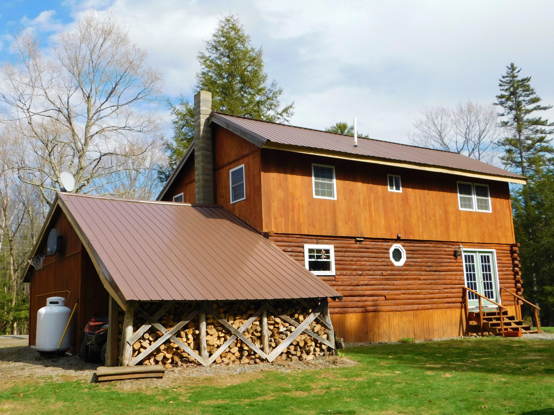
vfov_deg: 39.7
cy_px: 208
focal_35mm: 36
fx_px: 576
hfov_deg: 51.4
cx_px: 277
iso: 125
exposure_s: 1/1000
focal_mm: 6.3
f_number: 3.5
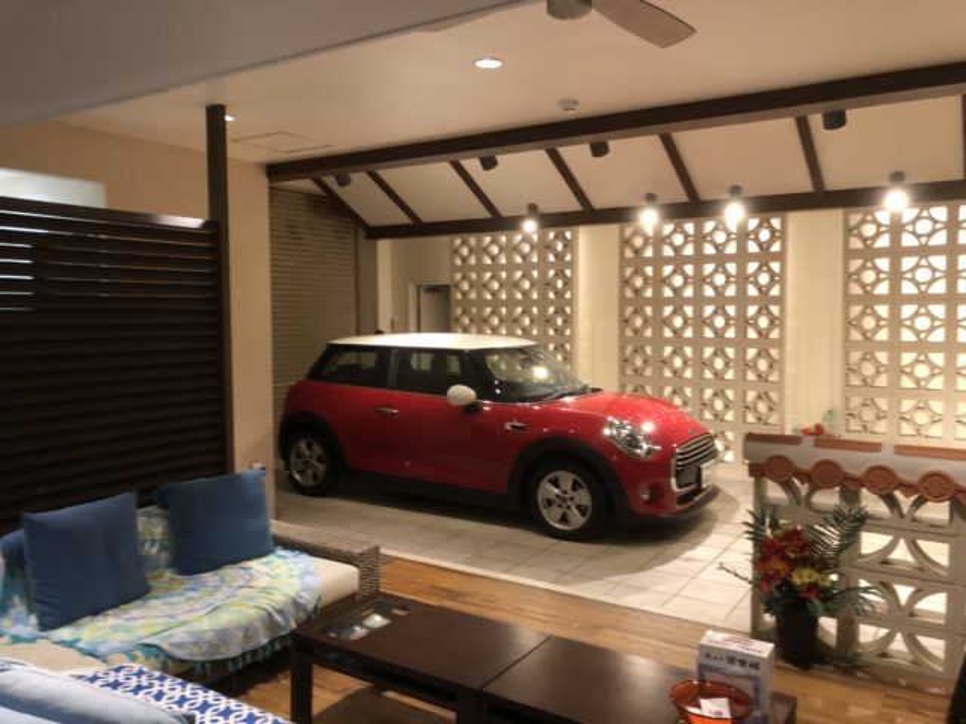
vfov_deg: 49.7
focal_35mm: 28
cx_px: 483
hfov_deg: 63.4
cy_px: 362
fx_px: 781
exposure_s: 1/15
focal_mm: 3.99
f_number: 1.8
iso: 64
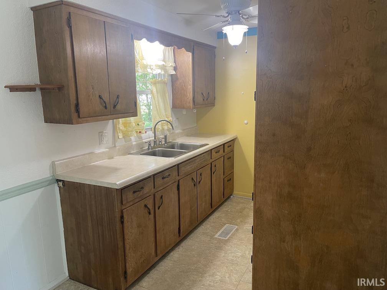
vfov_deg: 54.9
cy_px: 145
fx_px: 279
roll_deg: +0.8
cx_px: 194
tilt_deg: -11.7
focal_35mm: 25
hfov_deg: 69.4
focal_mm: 5.1
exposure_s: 1/60
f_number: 1.6
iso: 200
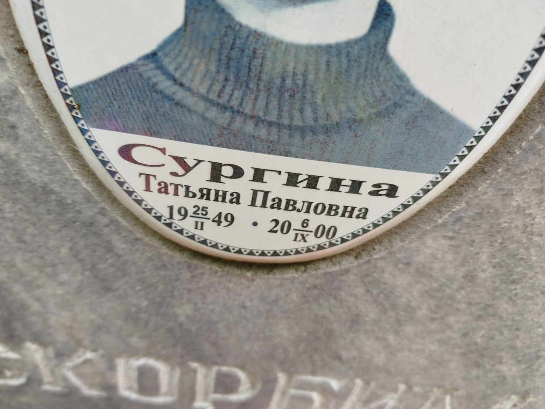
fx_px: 425
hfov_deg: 65.3
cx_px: 254
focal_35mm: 27
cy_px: 201
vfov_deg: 51.4
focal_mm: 5.31
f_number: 1.7
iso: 50
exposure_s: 1/50
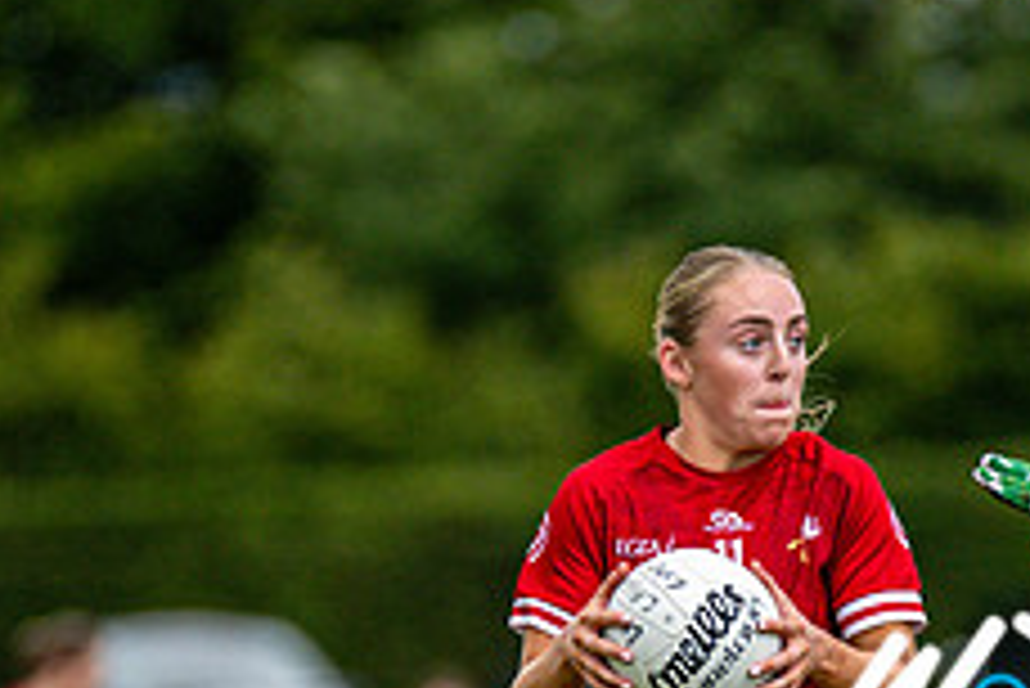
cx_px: 664
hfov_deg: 2.0
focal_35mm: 1037
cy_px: 1023
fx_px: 29687
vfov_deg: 1.3
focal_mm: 300
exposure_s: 1/6400
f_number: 2.8
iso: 400
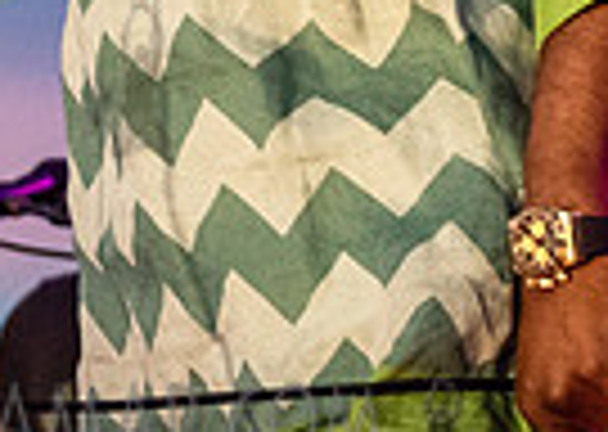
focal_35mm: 316
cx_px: -41
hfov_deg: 6.4
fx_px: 5448
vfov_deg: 4.5
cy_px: -556
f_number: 4
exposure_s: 1/400
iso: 5000
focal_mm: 60
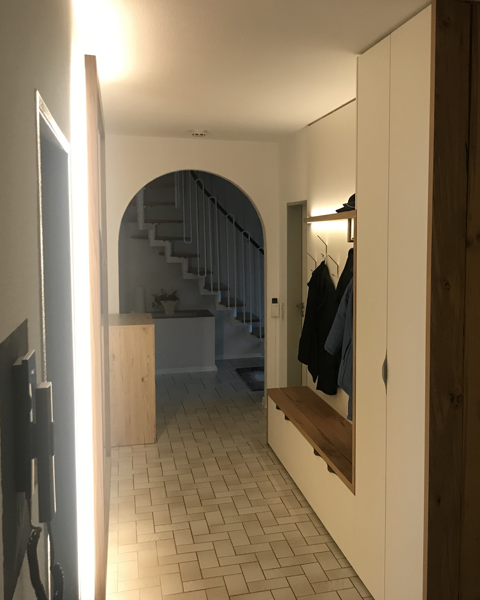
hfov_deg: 39.4
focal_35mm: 37
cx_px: 339
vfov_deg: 49.1
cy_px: 297
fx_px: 657
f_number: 1.8
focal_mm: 3.99
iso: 80
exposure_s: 1/16
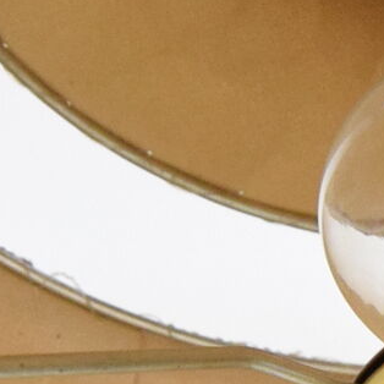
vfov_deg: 7.9
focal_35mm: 219
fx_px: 2749
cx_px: 528
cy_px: 444
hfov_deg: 7.9
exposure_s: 1/200
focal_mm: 18
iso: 1600
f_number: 7.1
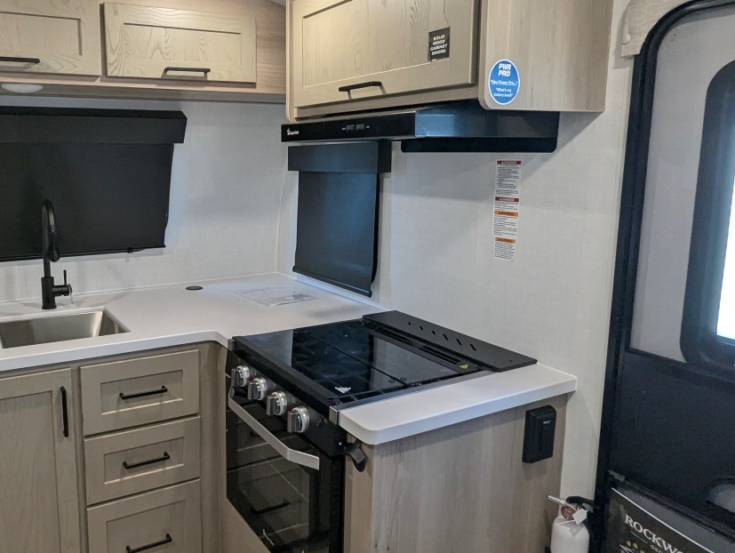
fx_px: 574
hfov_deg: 63.7
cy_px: 244
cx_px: 248
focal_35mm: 27
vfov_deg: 51.3
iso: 274
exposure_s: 1/100
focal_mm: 2.35
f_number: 2.2
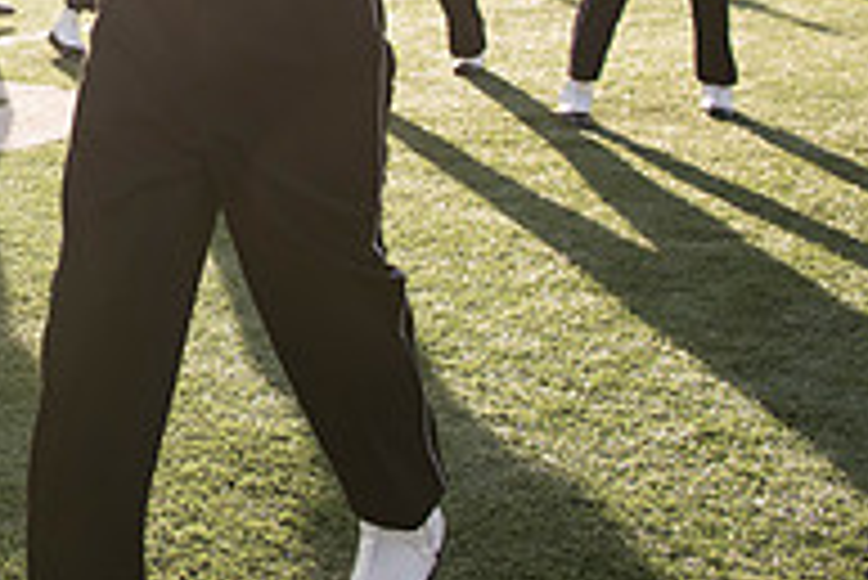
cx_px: -216
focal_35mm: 72
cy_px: -191
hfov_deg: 24.9
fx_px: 1737
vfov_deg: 17.7
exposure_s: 1/640
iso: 320
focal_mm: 24
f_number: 5
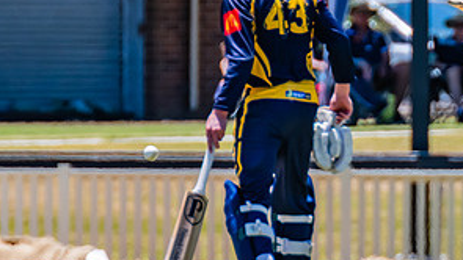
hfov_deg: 1.3
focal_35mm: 1639
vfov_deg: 0.7
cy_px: 90
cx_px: 599
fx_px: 20124
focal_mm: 550
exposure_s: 1/2000
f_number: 7.1
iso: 640
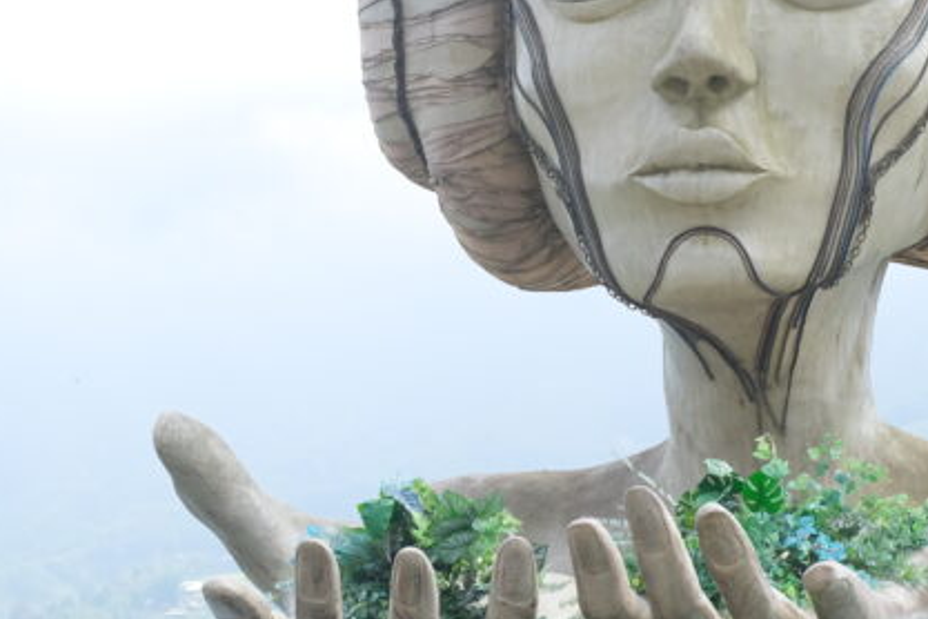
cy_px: 257
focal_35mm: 130
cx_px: 414
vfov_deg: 10.5
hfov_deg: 15.8
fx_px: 3351
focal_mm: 35
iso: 320
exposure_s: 1/680
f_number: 4
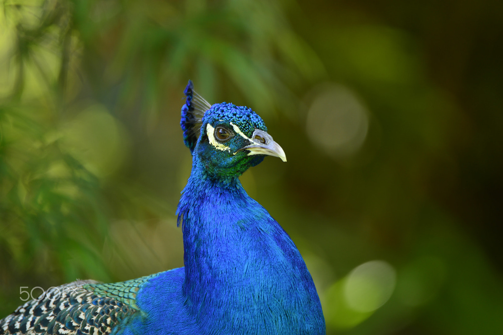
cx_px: 252
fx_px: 8386
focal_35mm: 600
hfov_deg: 3.4
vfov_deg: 2.3
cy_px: 168
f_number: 6.3
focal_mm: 600
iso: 400
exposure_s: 1/60
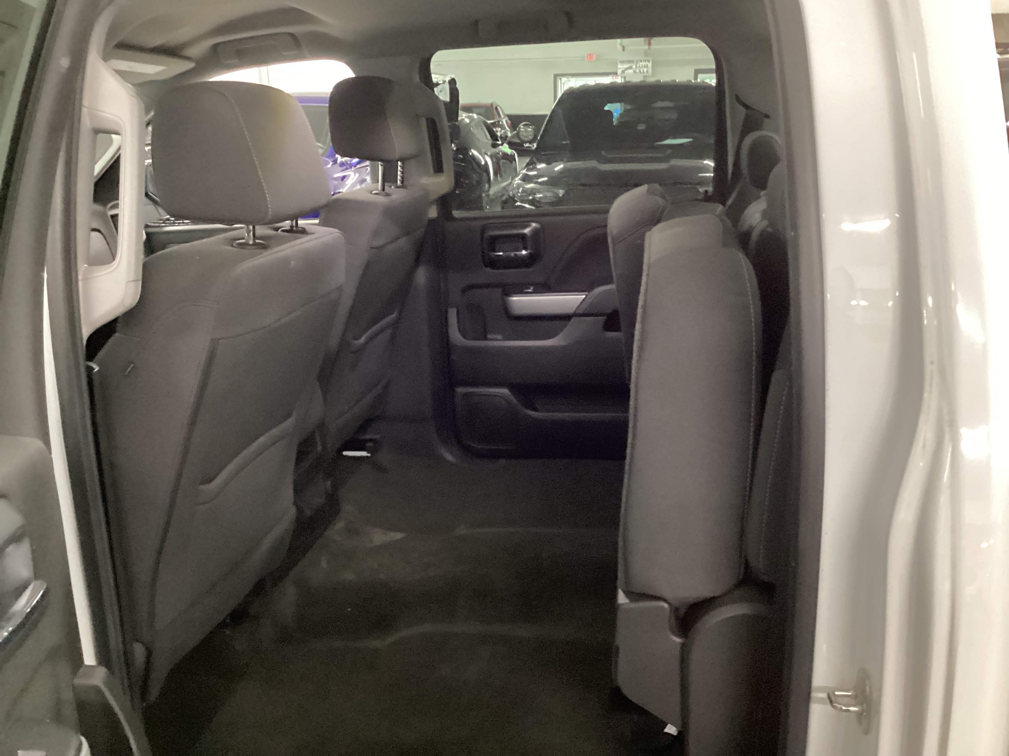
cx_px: 504
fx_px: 904
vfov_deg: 45.4
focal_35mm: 31
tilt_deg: -19.0
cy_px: 378
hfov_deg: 58.4
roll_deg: +0.5
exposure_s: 1/20
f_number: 2.4
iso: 640
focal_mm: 3.3
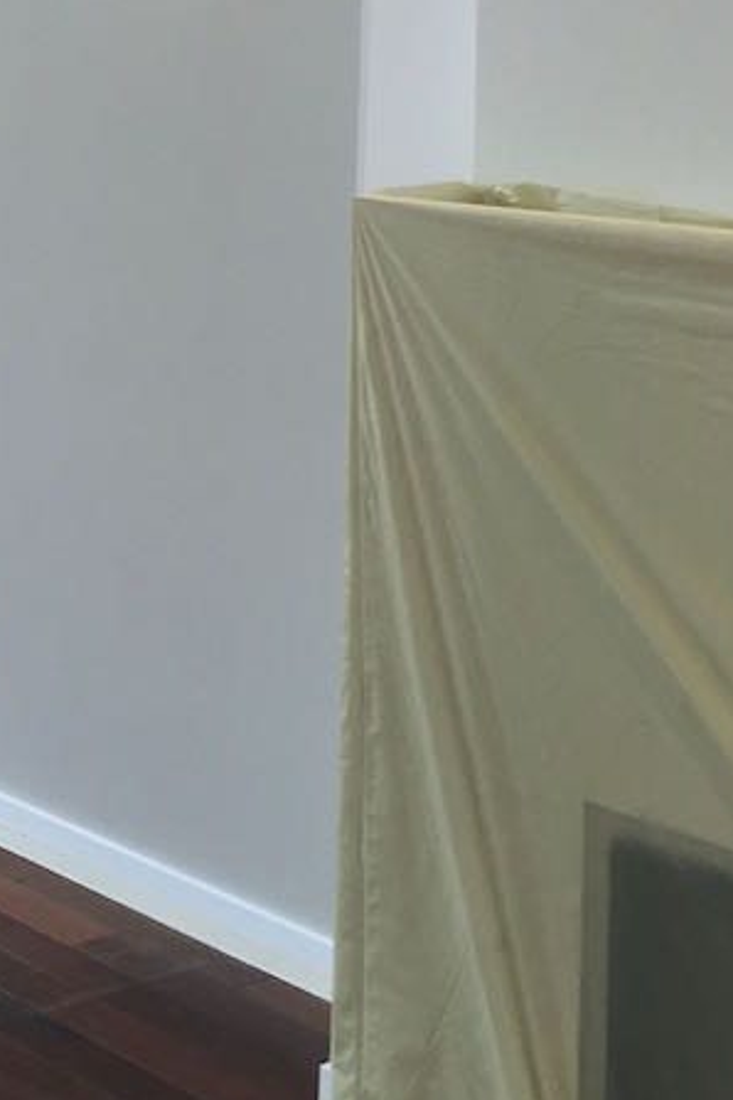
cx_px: -187
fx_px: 2199
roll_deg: -1.5
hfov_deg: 17.8
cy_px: 1
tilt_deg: +0.4
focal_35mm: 72
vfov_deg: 26.6
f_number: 2.2
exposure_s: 1/120
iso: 50
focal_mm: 4.15
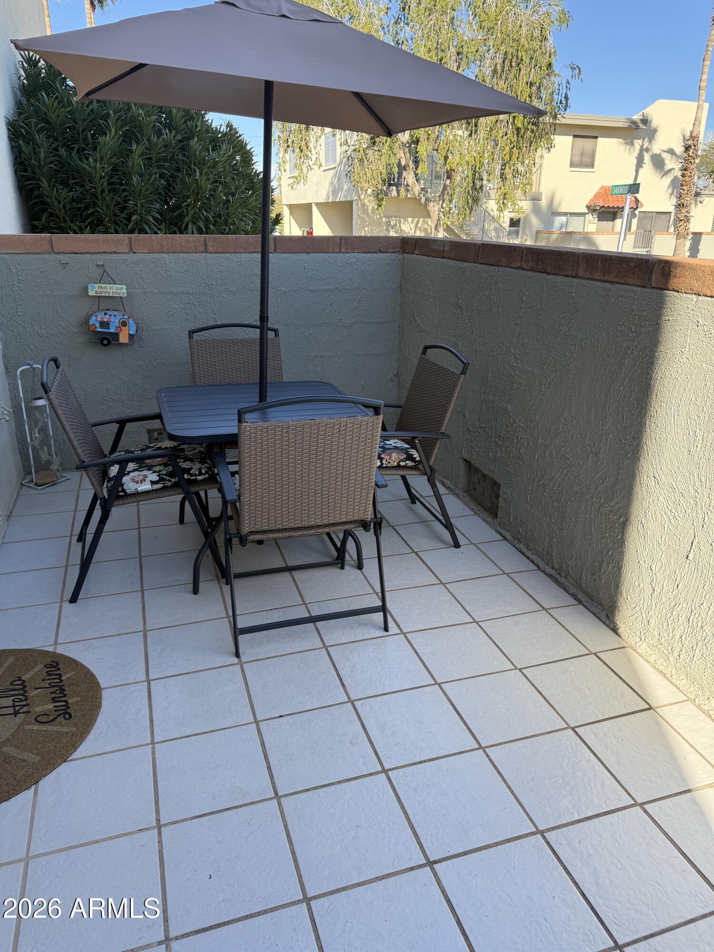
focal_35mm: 24
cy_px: 476
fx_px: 660
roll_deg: -0.7
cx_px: 357
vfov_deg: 71.6
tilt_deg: -20.8
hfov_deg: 56.8
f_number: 1.78
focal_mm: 6.76
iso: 100
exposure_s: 1/955
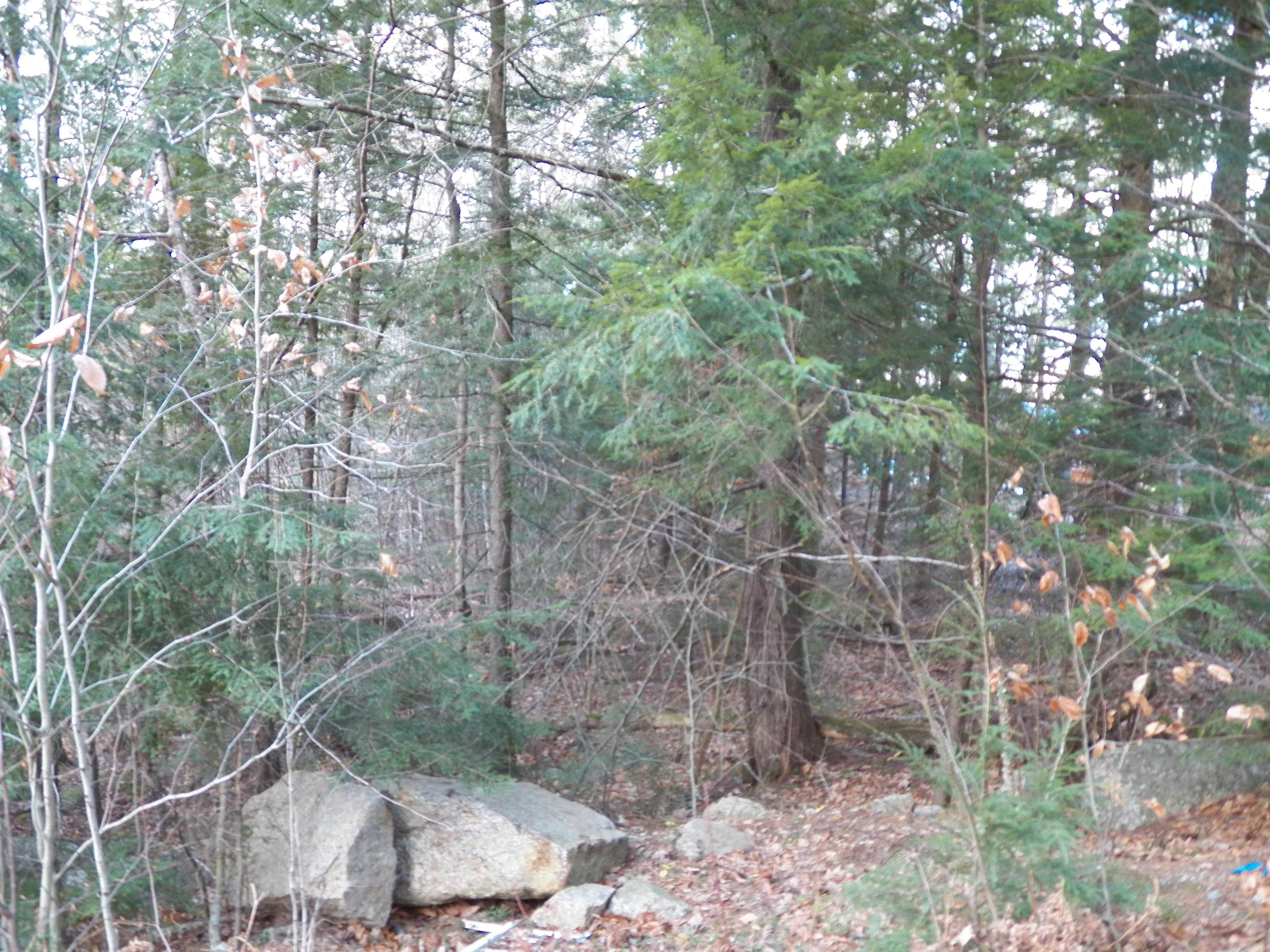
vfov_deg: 49.7
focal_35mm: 28
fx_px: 1027
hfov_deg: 63.4
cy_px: 476
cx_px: 635
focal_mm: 4.9
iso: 160
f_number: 2.8
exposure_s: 1/30
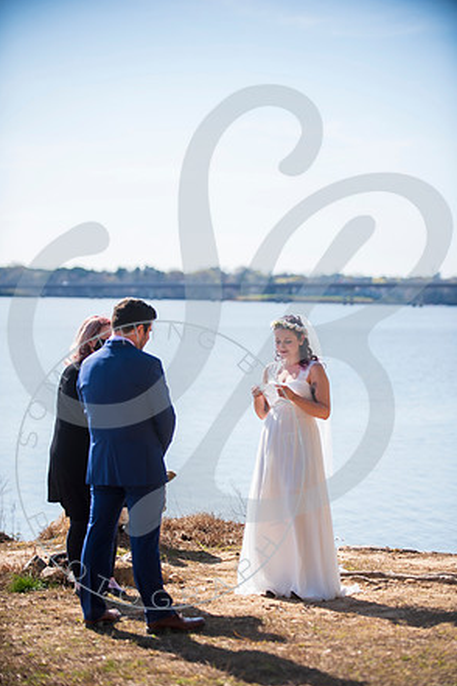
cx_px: 230
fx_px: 1847
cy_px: 347
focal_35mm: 97
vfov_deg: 21.0
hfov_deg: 14.1
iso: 100
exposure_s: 1/1000
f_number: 2.8
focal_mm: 95
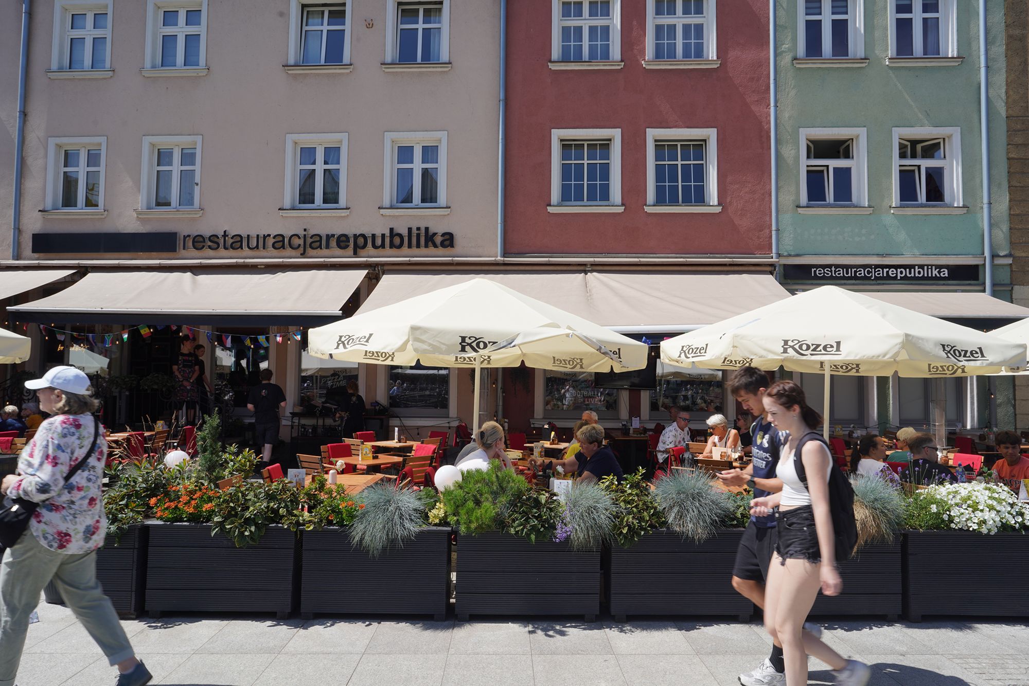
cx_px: 514
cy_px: 343
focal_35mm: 24
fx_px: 686
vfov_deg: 53.1
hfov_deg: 73.7
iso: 100
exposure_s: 1/100
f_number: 14
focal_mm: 24
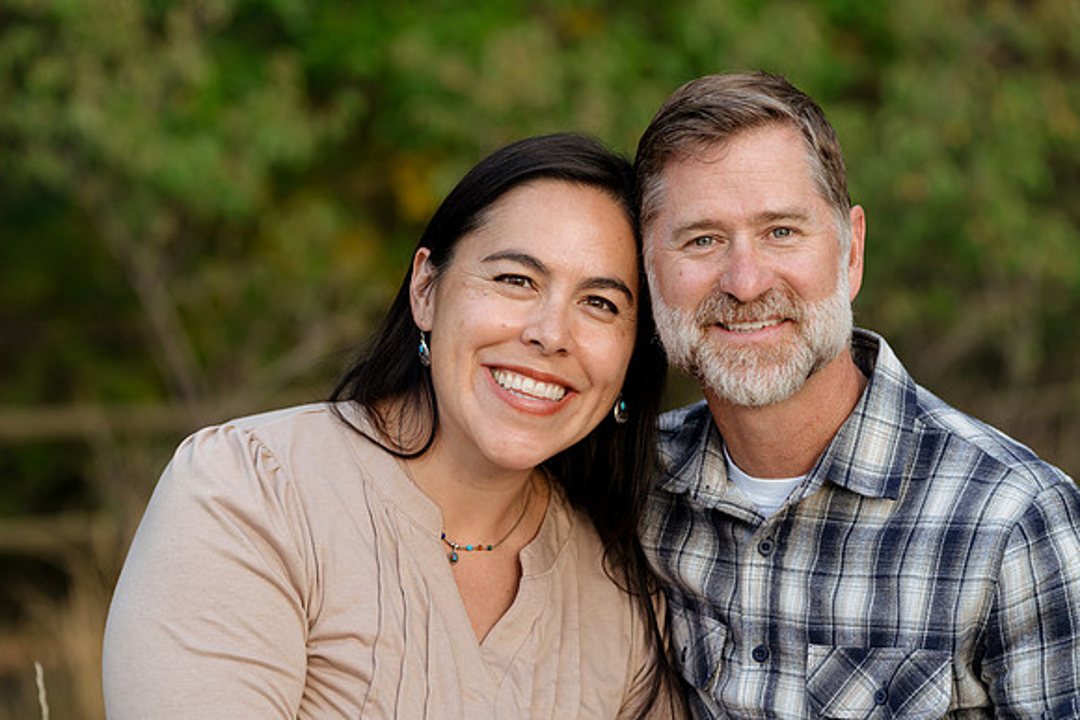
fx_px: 4921
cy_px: 360
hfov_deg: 12.5
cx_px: 540
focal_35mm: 164
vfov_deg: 8.4
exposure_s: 1/200
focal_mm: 164
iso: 640
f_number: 5.6
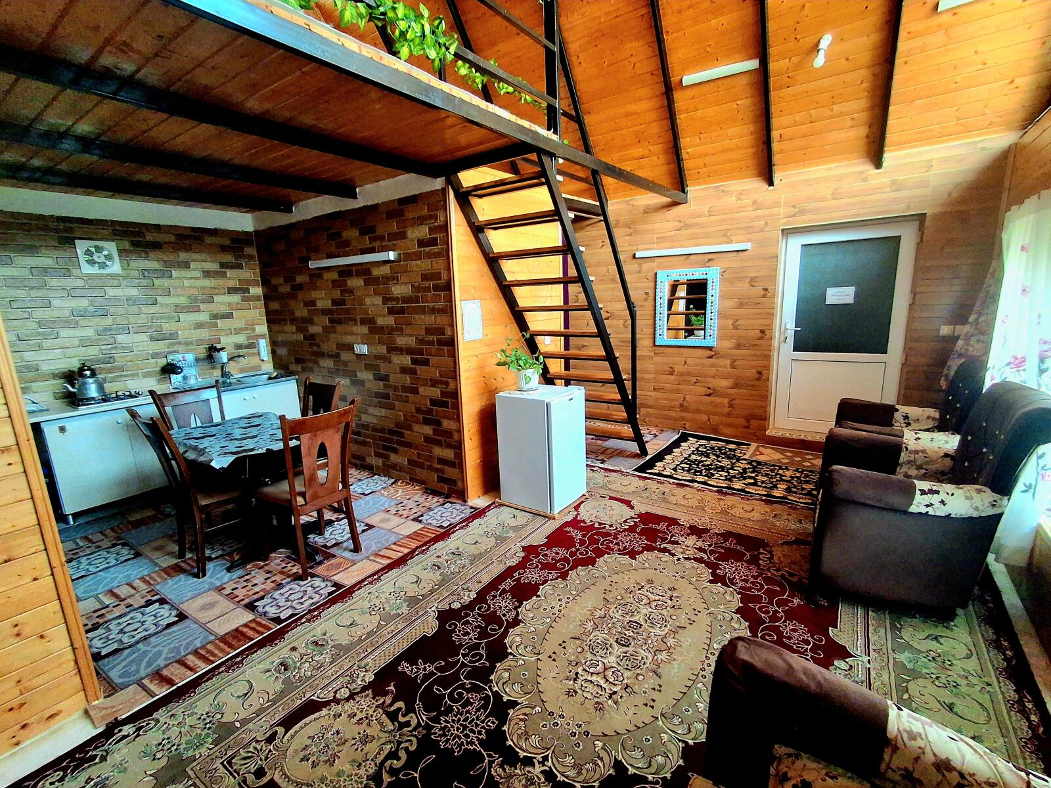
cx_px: 526
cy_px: 394
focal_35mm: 16
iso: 320
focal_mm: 1.64
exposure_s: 1/50
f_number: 2.2
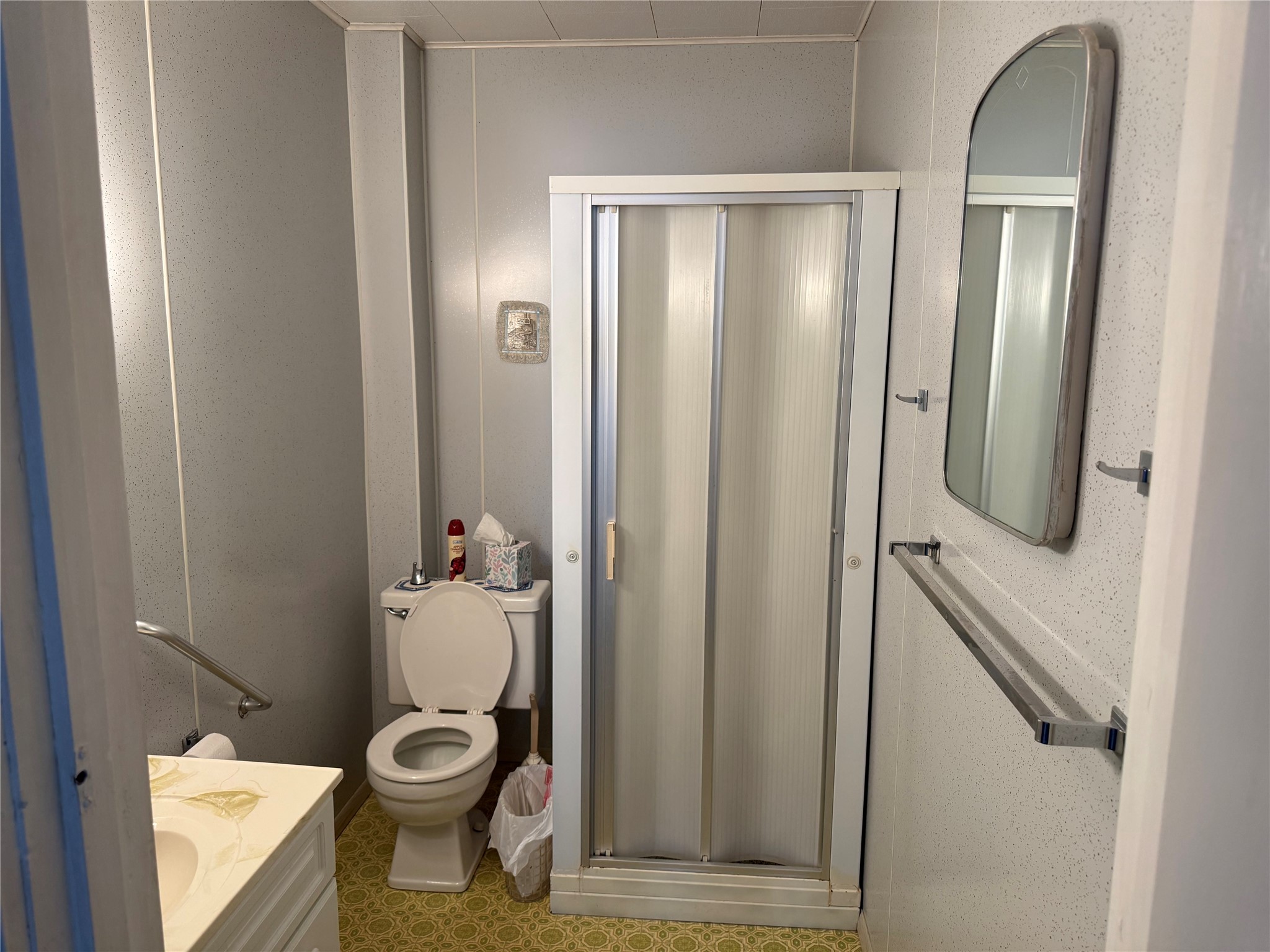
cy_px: 476
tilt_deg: -8.4
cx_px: 635
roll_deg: -0.3
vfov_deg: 56.8
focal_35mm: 24
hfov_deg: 71.6
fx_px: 881
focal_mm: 6.76
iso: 200
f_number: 1.78
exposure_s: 1/120
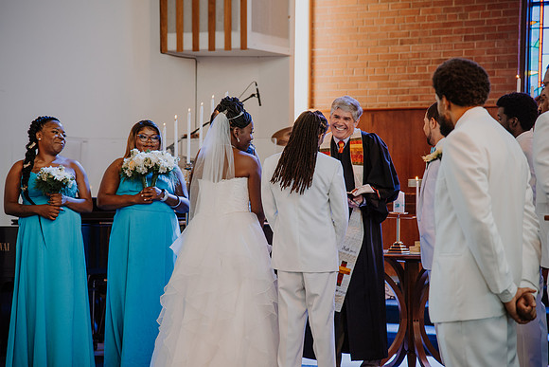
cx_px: 274
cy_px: 184
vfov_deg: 11.4
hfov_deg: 17.1
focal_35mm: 120
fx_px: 1830
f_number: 4
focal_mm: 120
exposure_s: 1/125
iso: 800
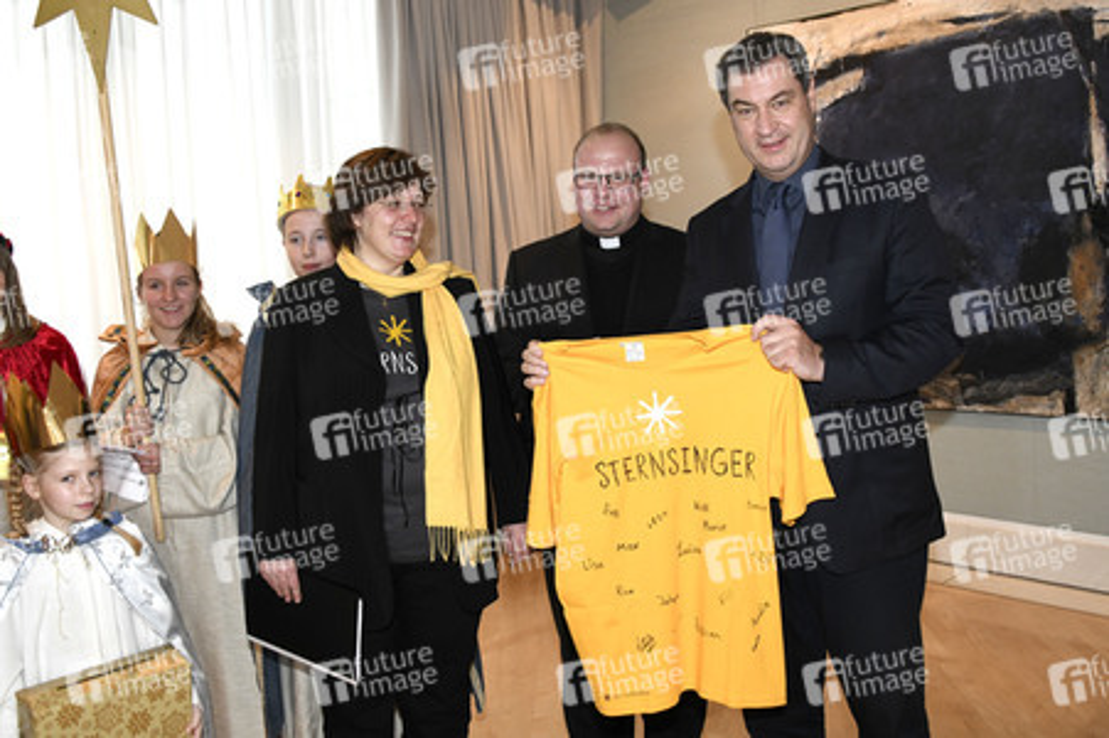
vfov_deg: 41.1
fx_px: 985
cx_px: 554
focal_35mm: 32
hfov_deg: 58.8
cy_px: 369
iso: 2000
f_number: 6.3
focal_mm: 32
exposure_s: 1/160
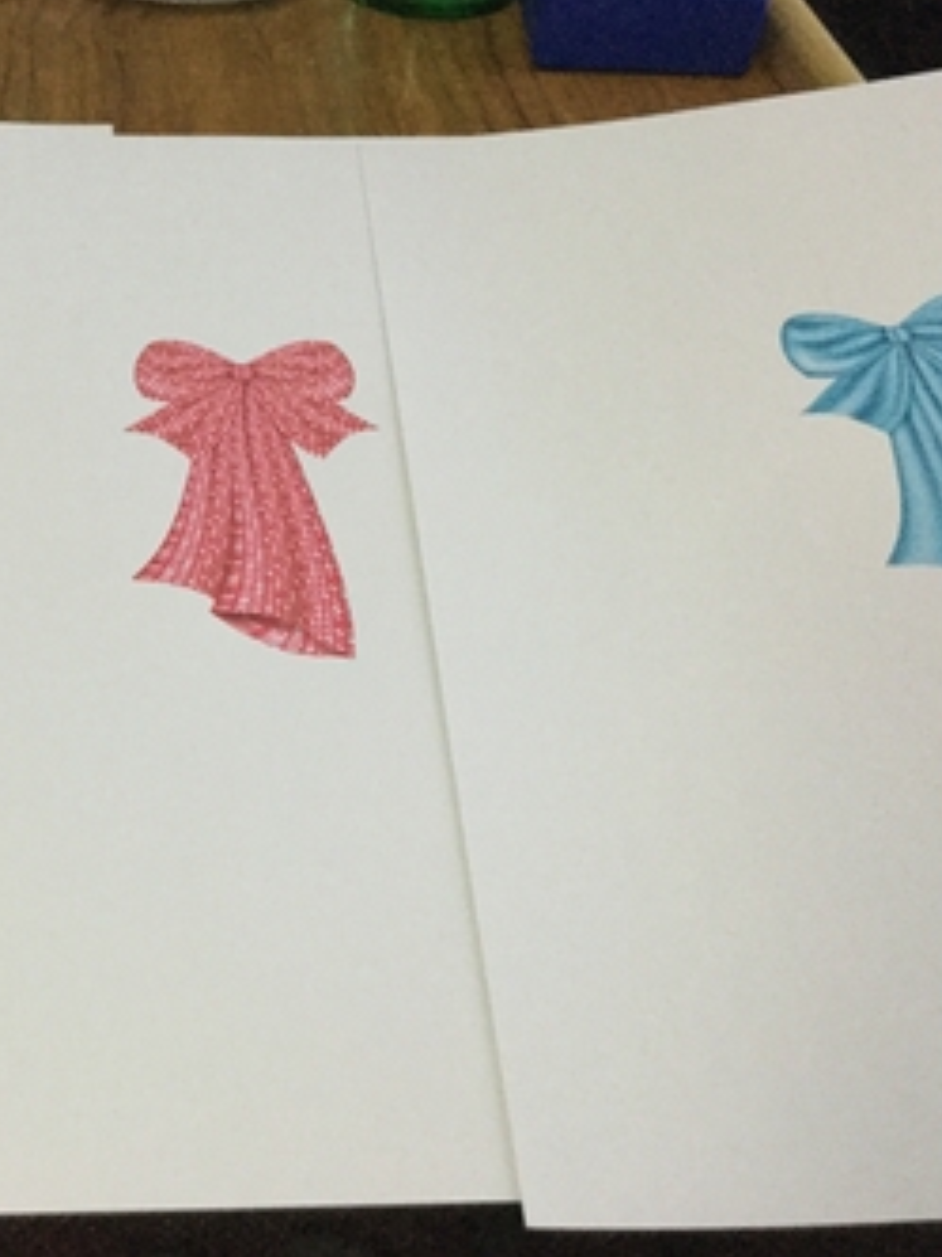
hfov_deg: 33.6
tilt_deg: -41.9
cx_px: 223
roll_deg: -2.6
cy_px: 630
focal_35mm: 42
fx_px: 1524
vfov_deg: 44.8
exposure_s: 1/25
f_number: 2.4
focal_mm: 3.3
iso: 250
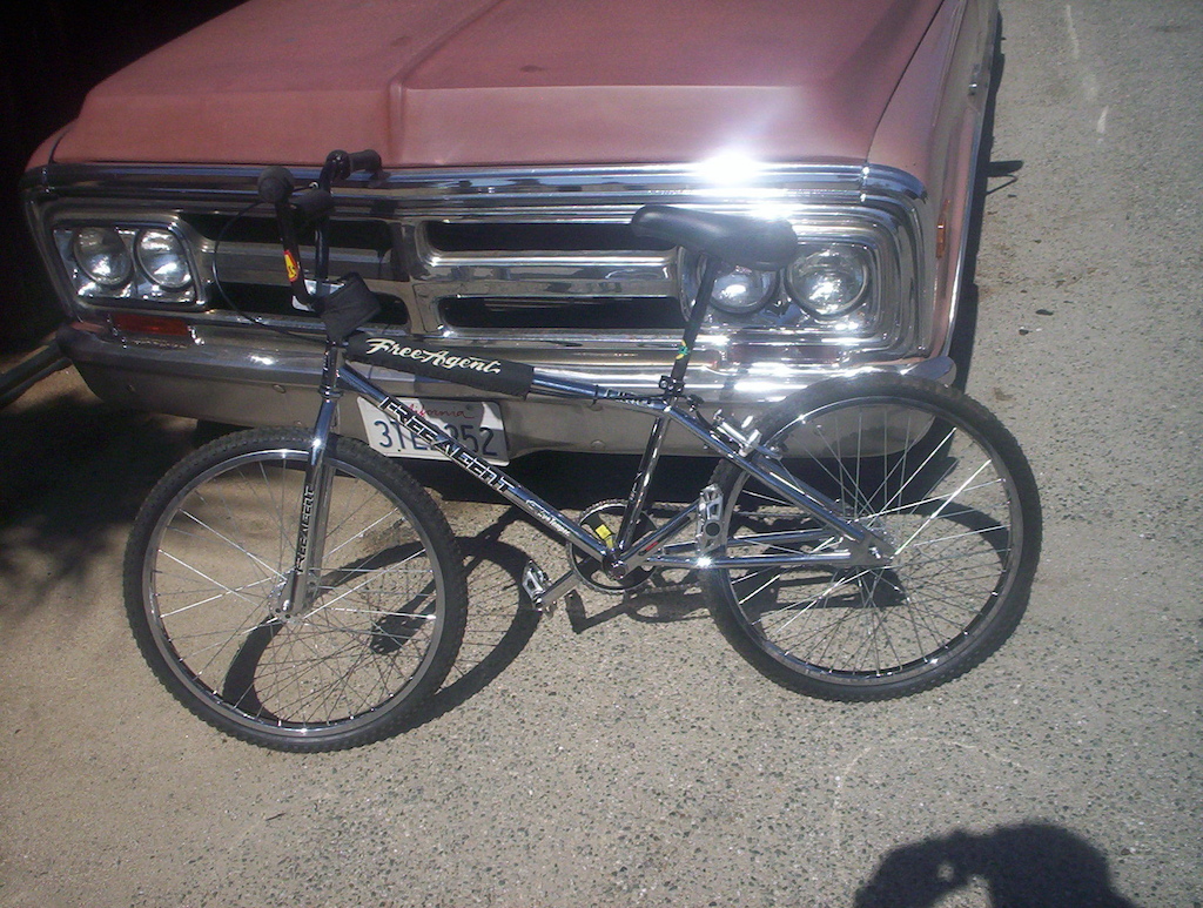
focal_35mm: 38
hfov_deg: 48.9
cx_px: 602
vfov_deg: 37.9
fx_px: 1324
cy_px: 454
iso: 100
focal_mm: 4.99
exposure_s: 1/1634
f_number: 4.5
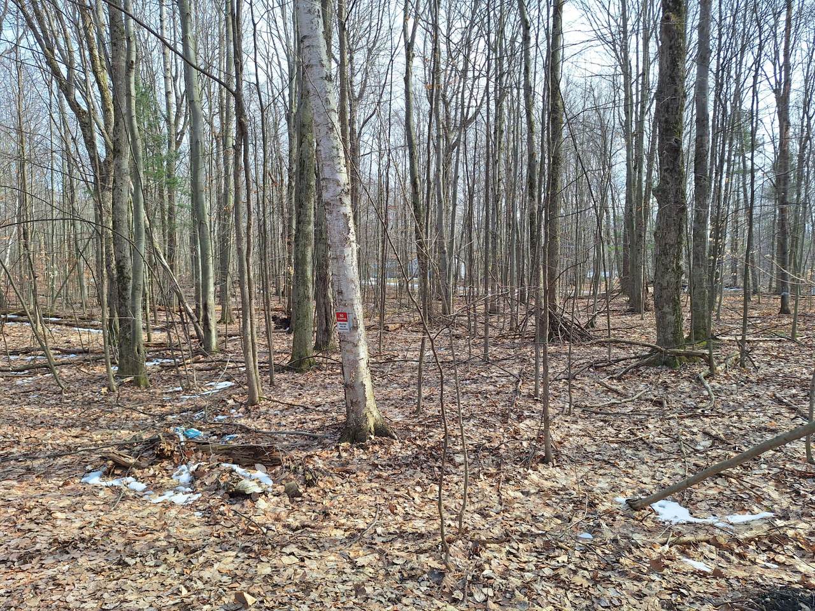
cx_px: 408
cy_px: 306
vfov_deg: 58.9
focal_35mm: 23
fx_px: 542
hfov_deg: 73.9
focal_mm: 5.54
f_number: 1.8
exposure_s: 1/860
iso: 40
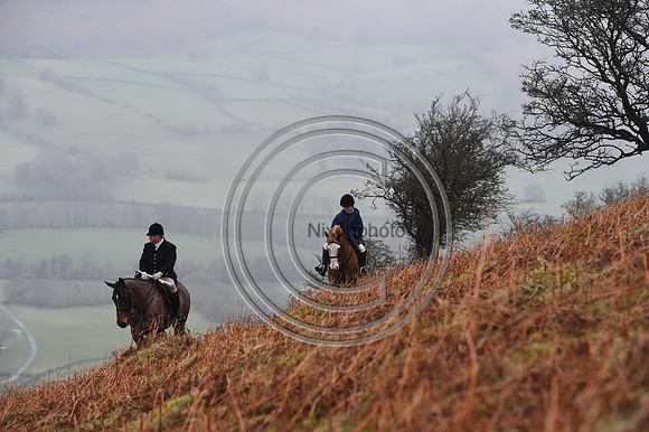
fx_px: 2252
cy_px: 216
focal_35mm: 125
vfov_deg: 11.0
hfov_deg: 16.4
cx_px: 324
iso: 2800
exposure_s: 1/800
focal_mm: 125
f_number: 6.3
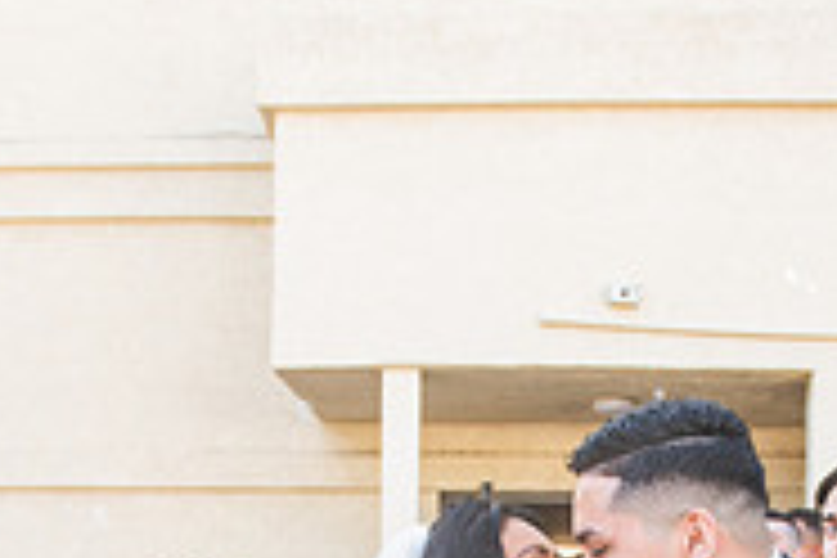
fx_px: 1744
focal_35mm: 75
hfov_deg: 27.0
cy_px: 839
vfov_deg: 16.5
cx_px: 477
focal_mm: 24
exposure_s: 1/200
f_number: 4.5
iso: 200
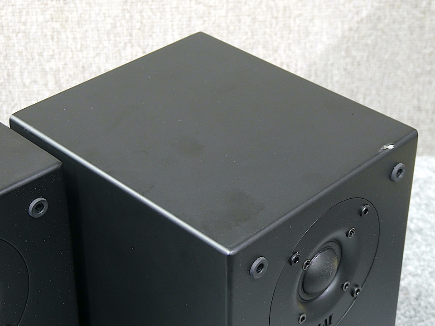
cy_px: 163
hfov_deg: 26.3
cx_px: 218
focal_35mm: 74
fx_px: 930
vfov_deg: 19.9
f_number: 4.6
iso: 200
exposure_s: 1/1.6
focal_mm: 13.2
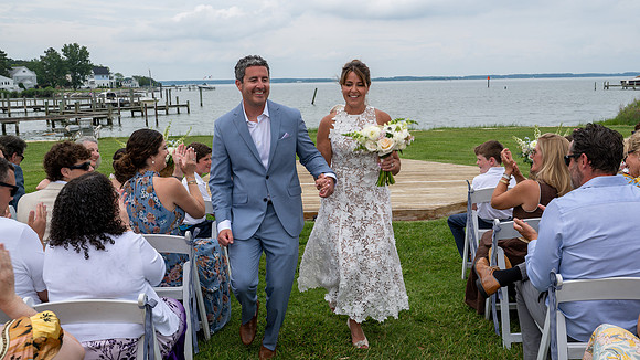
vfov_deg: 33.8
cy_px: 162
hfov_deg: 56.8
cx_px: 321
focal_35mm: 35
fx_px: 592
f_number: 8
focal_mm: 32
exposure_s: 1/250
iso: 90
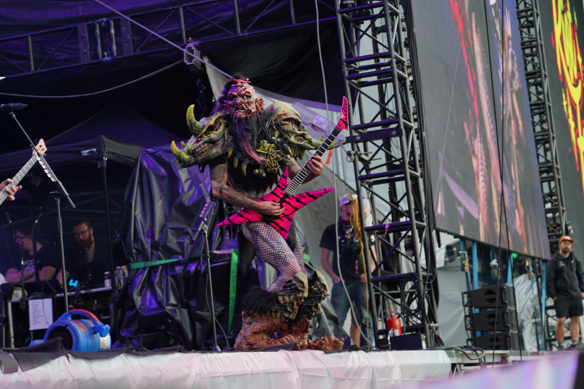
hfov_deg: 19.5
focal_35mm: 105
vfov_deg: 13.0
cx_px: 292
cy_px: 194
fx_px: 1703
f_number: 4
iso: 250
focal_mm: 105
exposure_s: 1/125
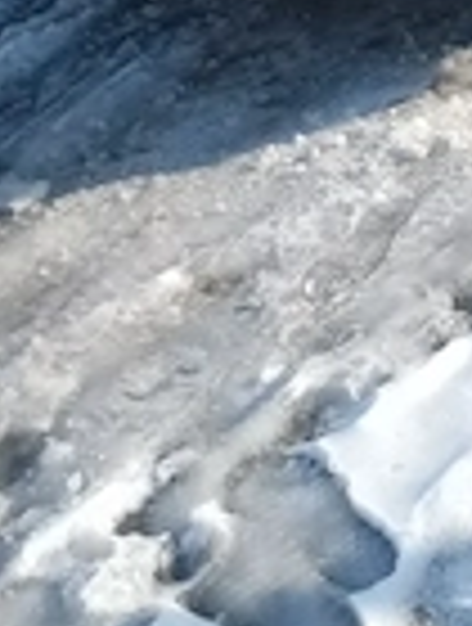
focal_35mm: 66
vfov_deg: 25.7
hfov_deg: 20.6
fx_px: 1194
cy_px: -162
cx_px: 598
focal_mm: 6.4
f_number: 1.8
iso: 640
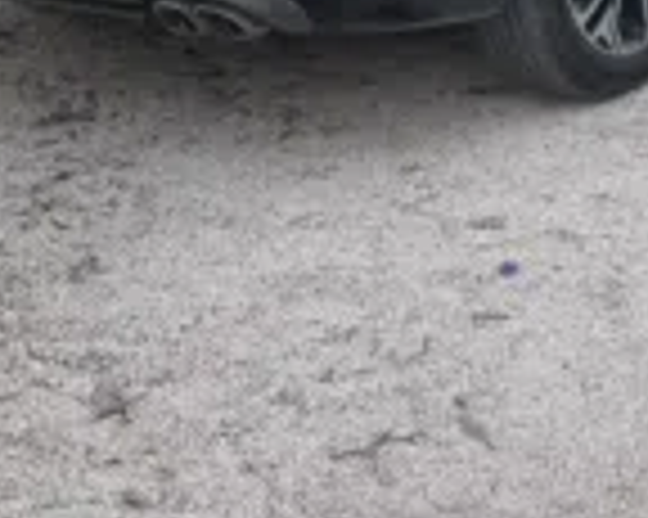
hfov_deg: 14.7
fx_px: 2491
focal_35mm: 130
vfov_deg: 11.5
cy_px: -162
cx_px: 531
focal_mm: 6.86
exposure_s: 1/121
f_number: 1.78
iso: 80
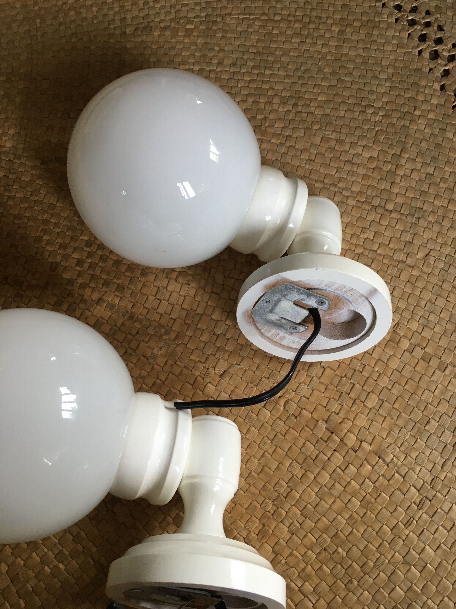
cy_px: 304
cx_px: 228
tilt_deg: -70.0
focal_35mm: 29
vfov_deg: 61.7
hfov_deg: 48.2
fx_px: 509
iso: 80
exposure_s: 1/33
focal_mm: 4.15
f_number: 2.2
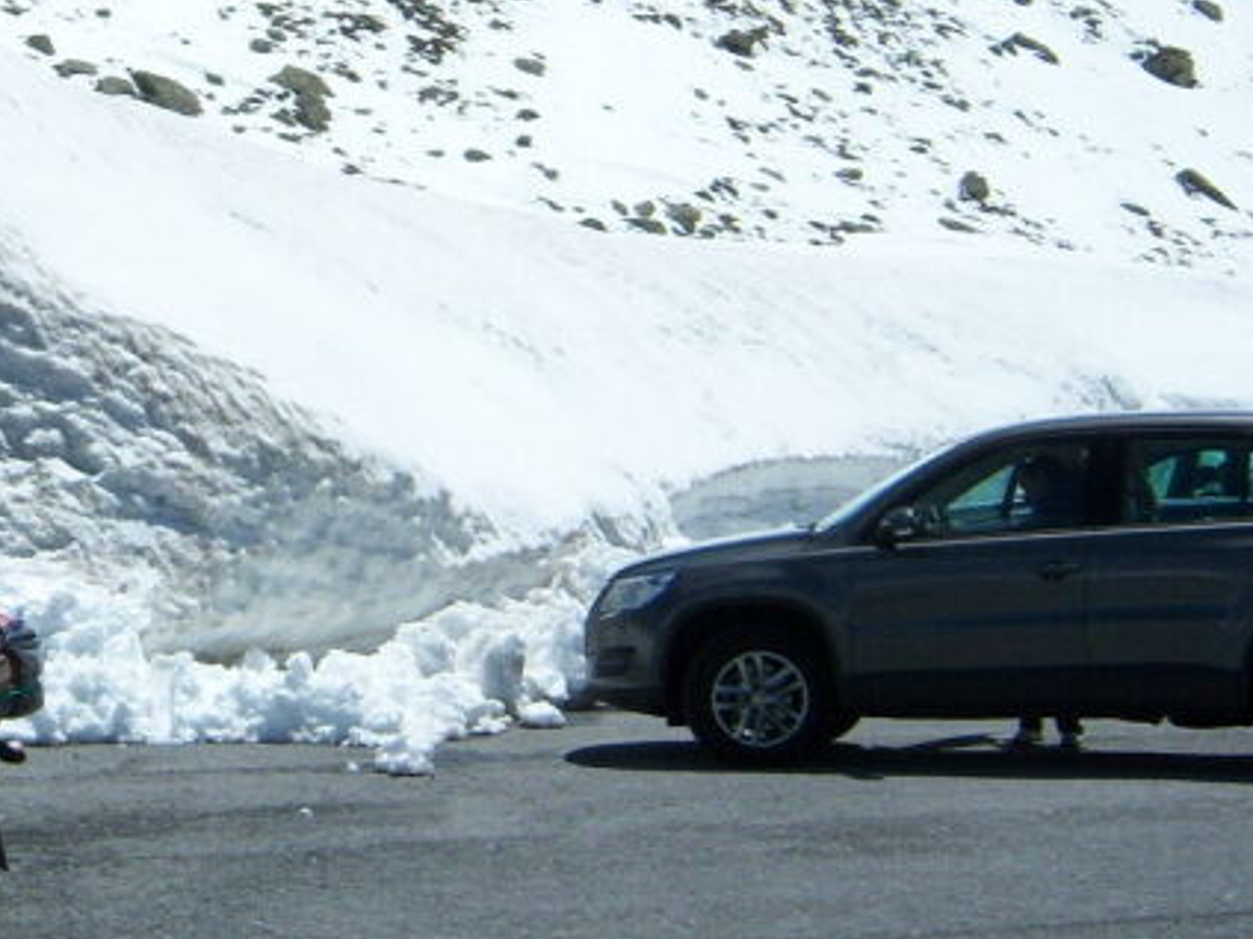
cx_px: -38
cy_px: 192
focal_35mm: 102
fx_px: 3692
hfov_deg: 18.7
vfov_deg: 14.4
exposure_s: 1/2000
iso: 80
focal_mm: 7.5
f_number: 4.8
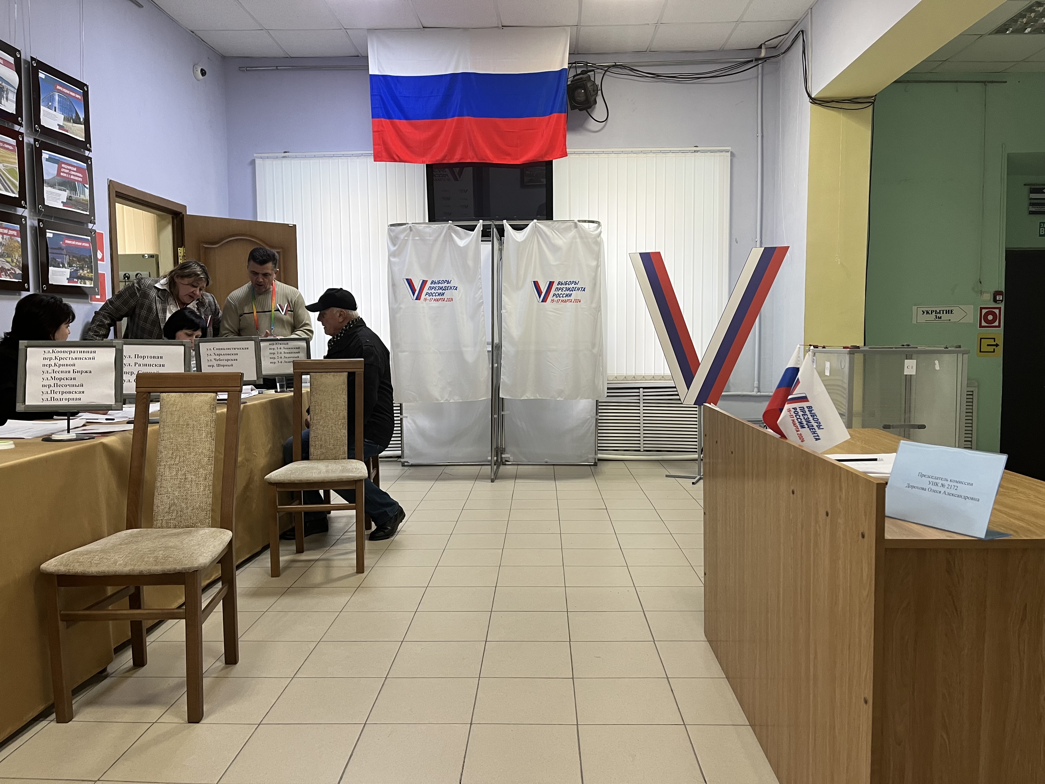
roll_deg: +0.8
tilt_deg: -3.8
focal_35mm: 26
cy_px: 392
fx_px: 785
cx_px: 522
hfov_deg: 67.3
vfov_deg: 53.1
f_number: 1.6
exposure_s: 1/50
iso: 100
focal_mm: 5.1
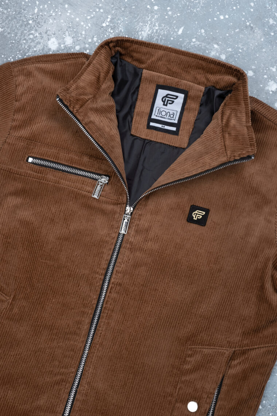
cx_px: 138
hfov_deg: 21.2
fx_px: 739
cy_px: 208
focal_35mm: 64
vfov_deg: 31.4
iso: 400
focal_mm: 42.5
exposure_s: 1/100
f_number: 10
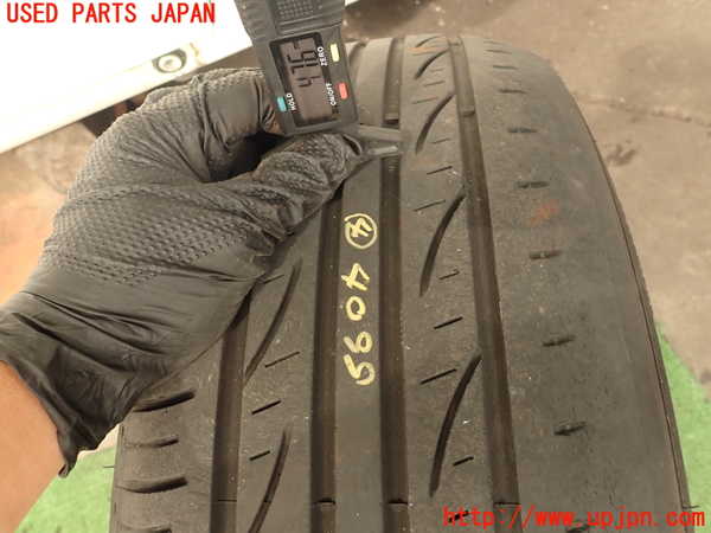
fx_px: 513
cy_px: 266
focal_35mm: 25
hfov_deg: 69.4
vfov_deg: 54.9
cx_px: 356
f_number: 2.8
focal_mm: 4.5
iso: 100
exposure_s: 1/80
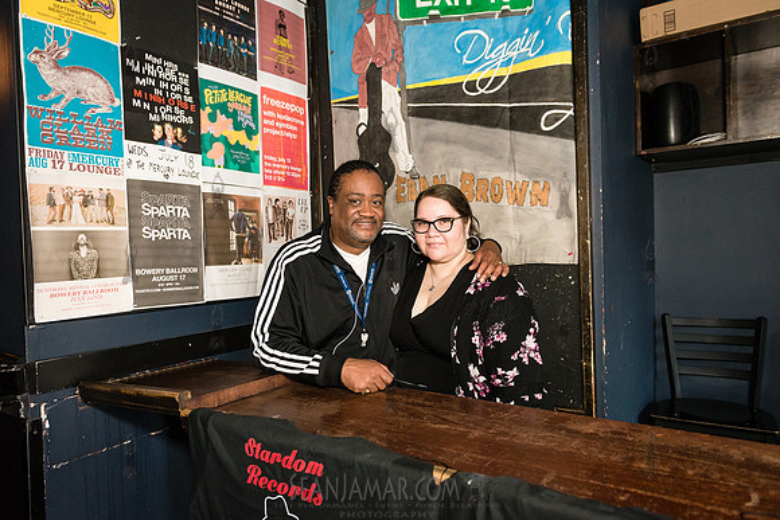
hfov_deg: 73.7
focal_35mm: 24
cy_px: 260
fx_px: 520
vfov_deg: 53.2
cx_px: 390
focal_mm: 24
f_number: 4
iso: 3200
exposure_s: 1/320
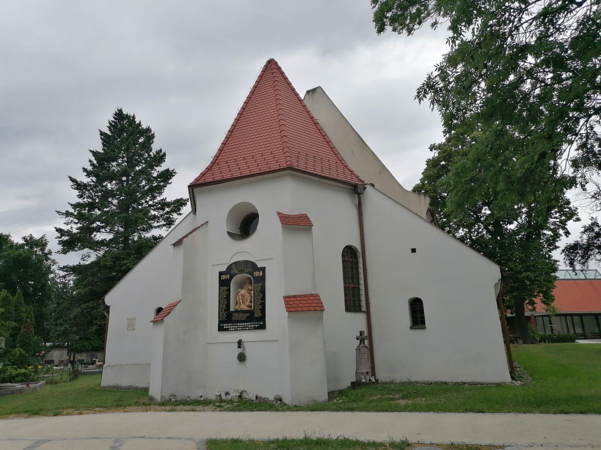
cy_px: 225
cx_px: 300
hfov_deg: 65.3
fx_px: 469
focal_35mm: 27
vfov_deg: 51.4
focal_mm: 4.75
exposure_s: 1/1661
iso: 50
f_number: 1.8
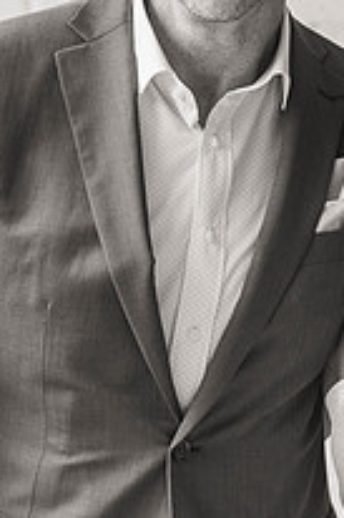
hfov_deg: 4.6
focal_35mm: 296
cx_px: 449
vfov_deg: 7.0
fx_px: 4249
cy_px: 124
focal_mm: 105
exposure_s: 1/160
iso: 450
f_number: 3.5
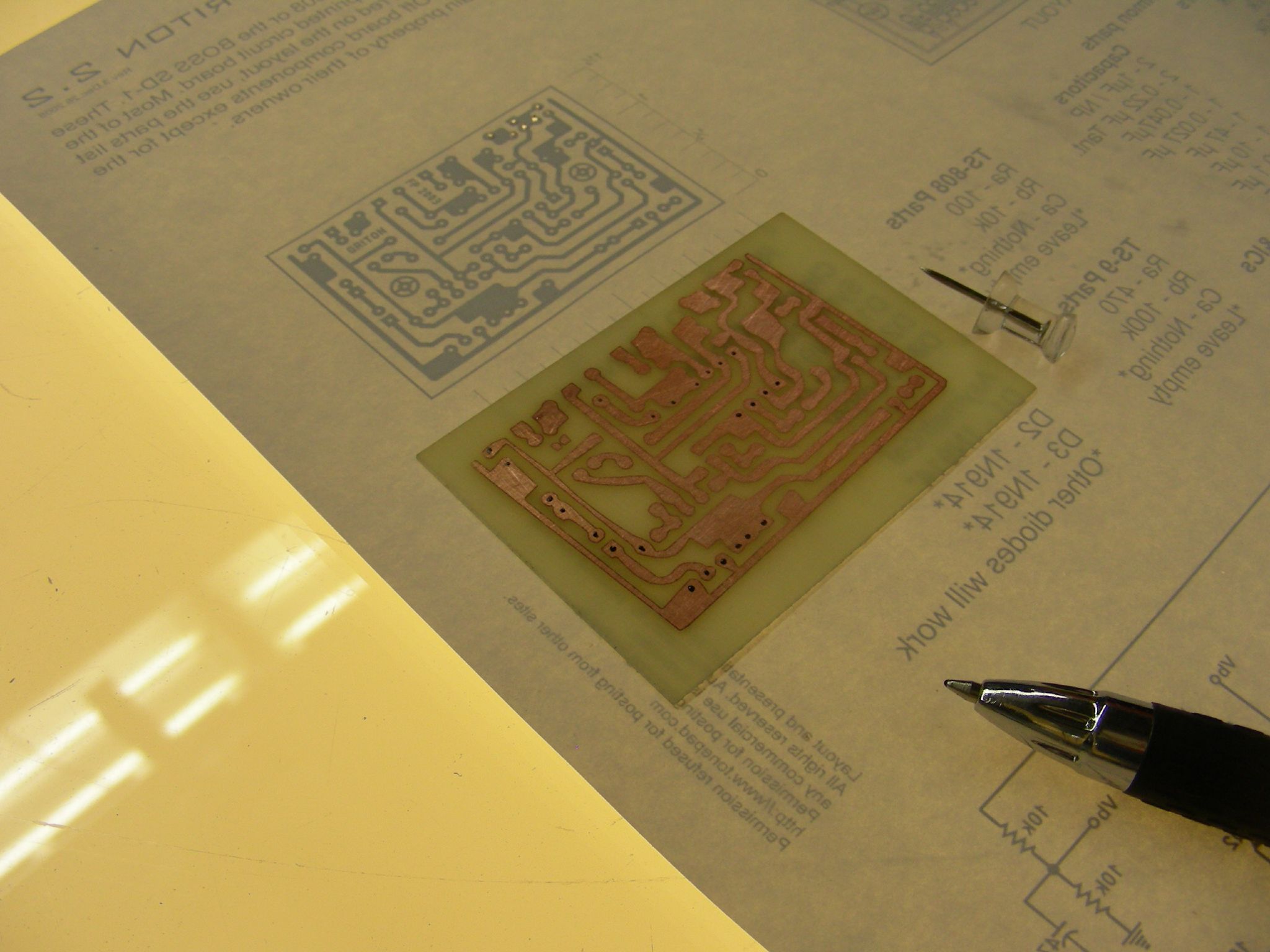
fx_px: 1394
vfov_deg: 37.7
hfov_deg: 49.0
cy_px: 476
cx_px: 635
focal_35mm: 38
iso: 50
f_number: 3.5
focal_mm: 6.3
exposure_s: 1/59.1
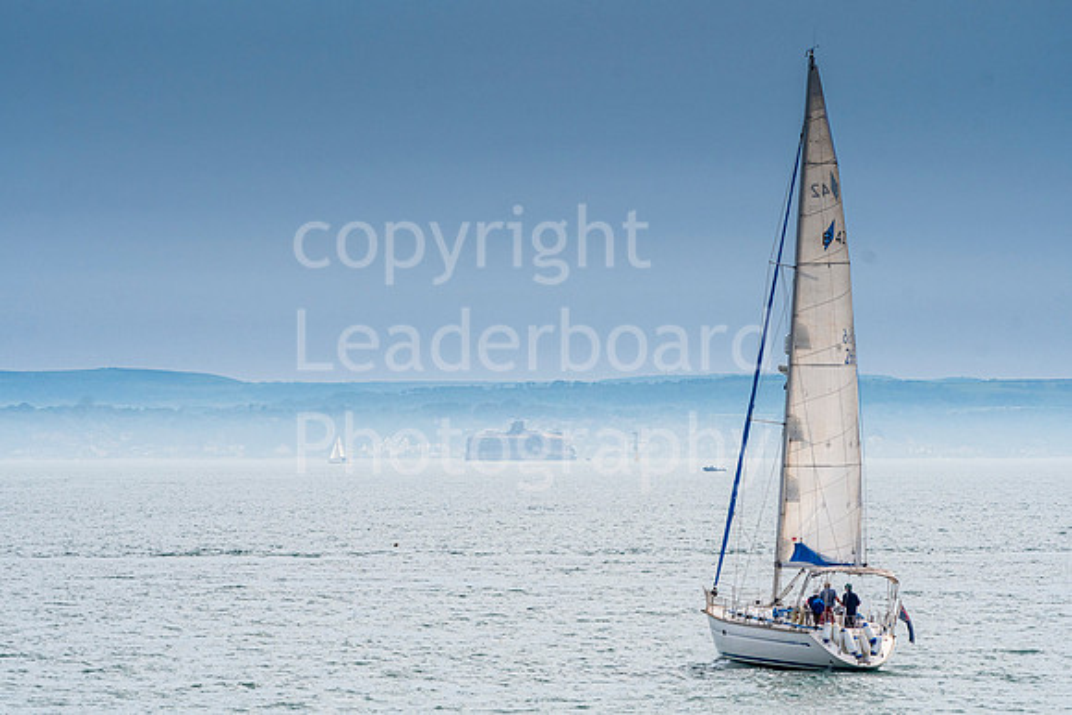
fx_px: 9829
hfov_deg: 6.2
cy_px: 358
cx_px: 536
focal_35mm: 330
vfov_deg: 4.2
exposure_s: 1/1250
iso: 500
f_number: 9
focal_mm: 220
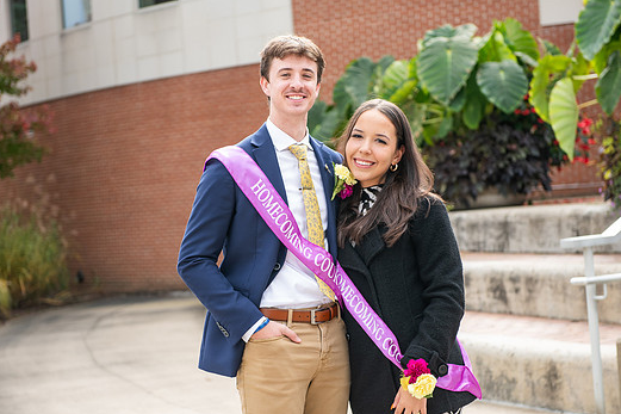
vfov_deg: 17.5
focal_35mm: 78
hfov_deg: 26.0
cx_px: 309
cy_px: 228
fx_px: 1345
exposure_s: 1/320
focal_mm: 70
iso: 250
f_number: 4
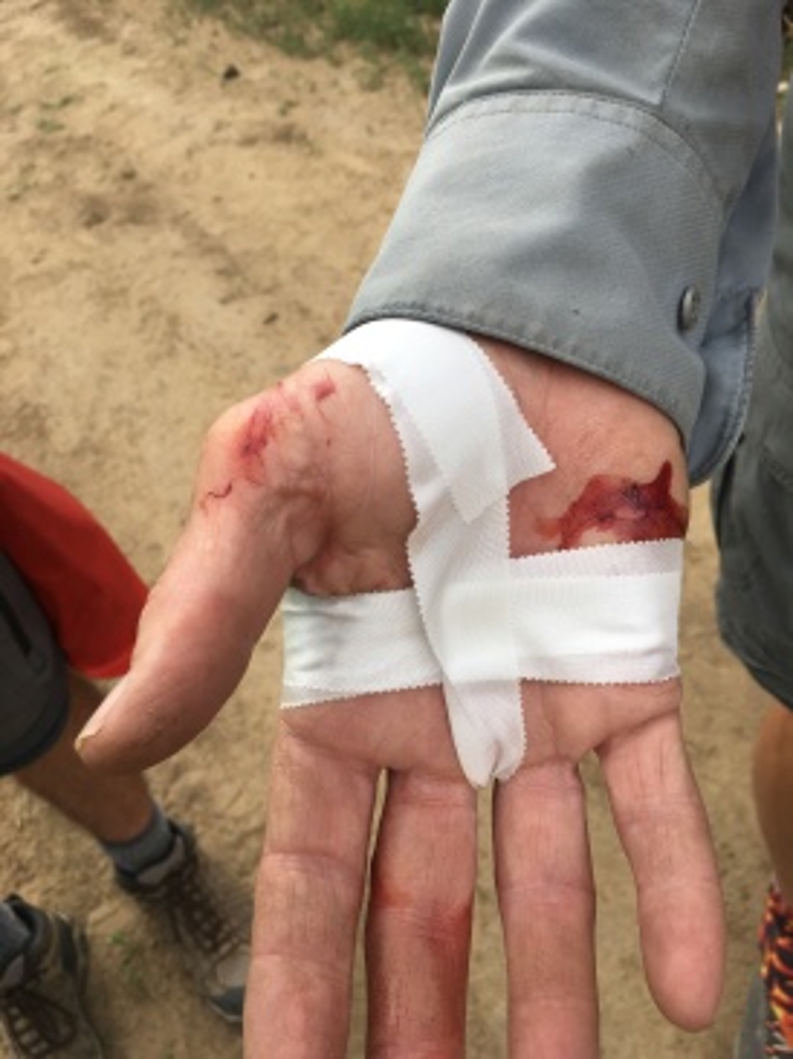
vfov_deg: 61.7
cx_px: 396
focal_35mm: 29
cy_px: 530
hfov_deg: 48.2
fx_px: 887
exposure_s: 1/447
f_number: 2.2
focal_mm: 4.15
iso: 25
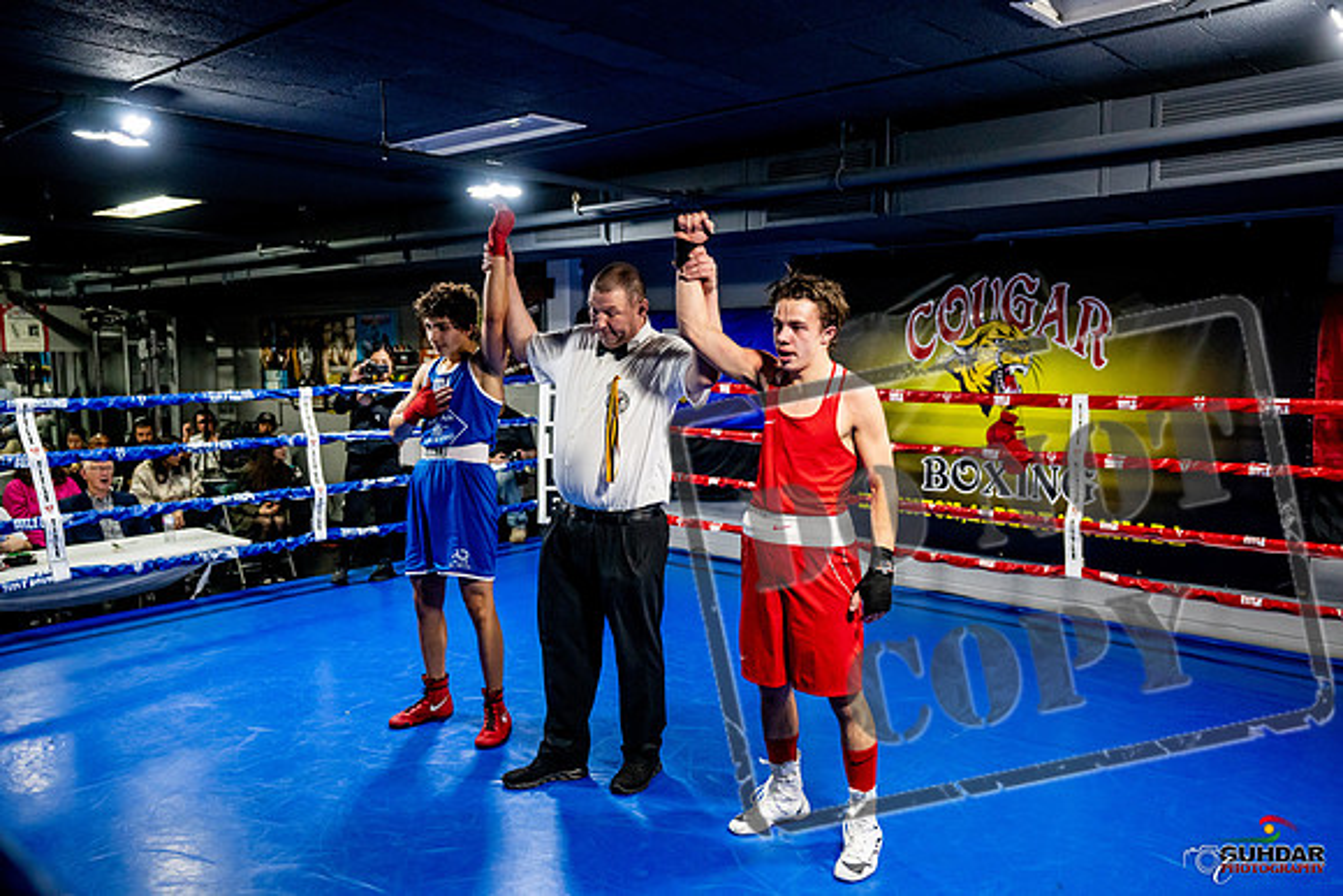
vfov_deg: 46.4
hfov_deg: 65.5
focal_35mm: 28
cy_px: 448
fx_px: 1045
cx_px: 672
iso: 5000
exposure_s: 1/800
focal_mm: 28
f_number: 2.8
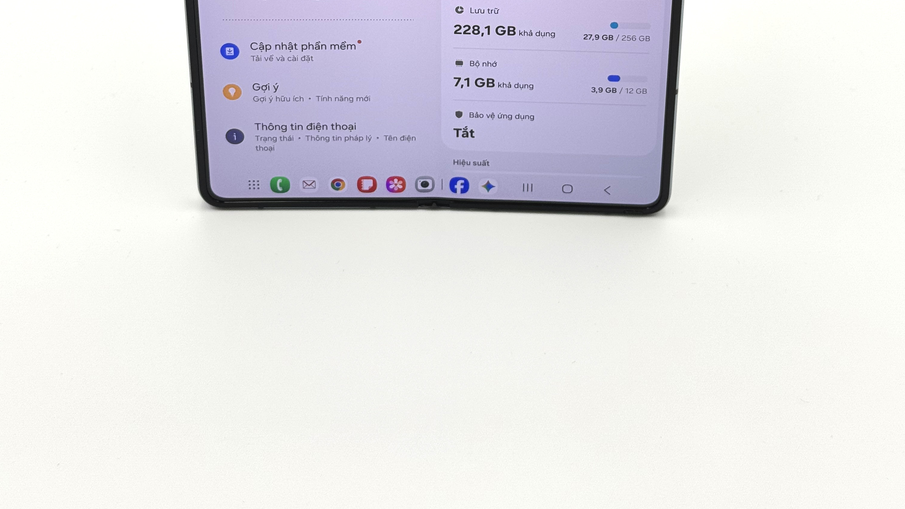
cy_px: -67
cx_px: 453
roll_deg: -0.4
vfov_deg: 16.6
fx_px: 1680
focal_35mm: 70
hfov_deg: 30.2
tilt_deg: -26.5
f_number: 1.78
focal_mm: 6.76
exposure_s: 1/345
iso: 64
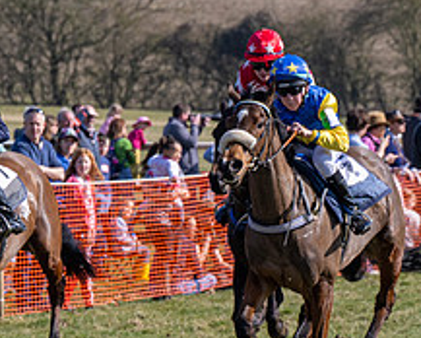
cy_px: 250
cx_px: -91
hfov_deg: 4.4
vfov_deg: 3.5
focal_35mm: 440
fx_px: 5487
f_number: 5
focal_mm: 103
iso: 200
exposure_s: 1/1250
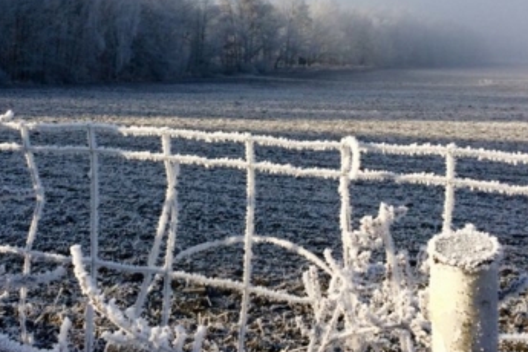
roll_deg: +0.9
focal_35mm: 56
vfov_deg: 23.9
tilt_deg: -2.6
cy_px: 87
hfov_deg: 35.6
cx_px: 230
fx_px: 821
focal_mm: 4.15
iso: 32
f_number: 2.2
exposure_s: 1/1368
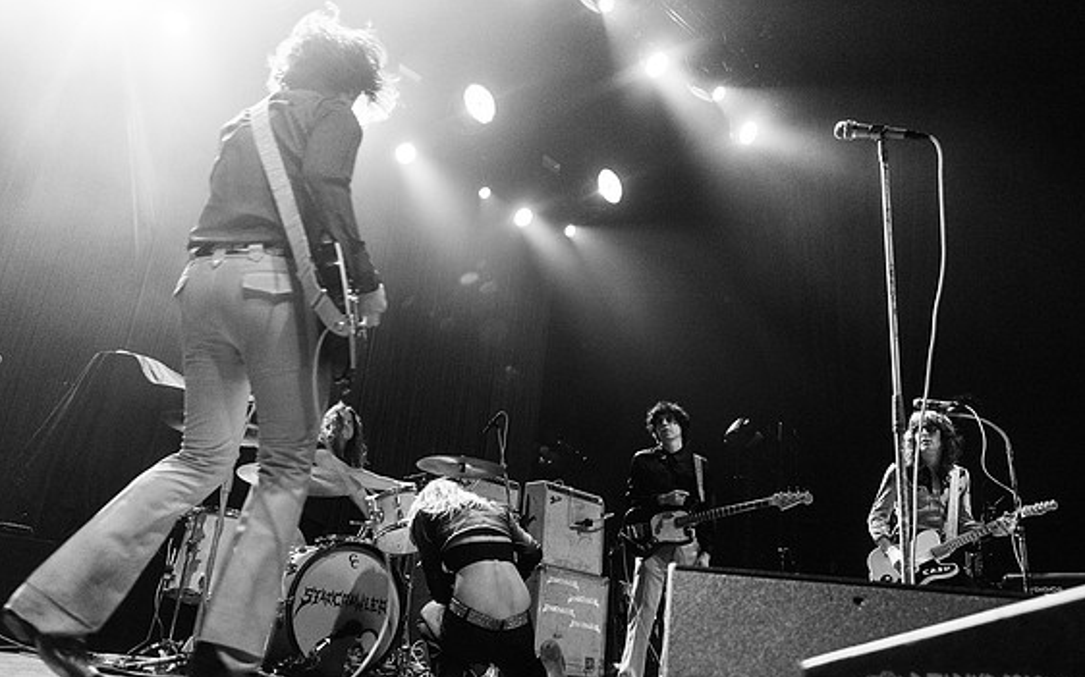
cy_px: 408
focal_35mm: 28
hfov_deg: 66.5
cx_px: 527
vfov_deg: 44.3
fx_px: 828
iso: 2500
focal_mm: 24
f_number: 3.2
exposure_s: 1/160
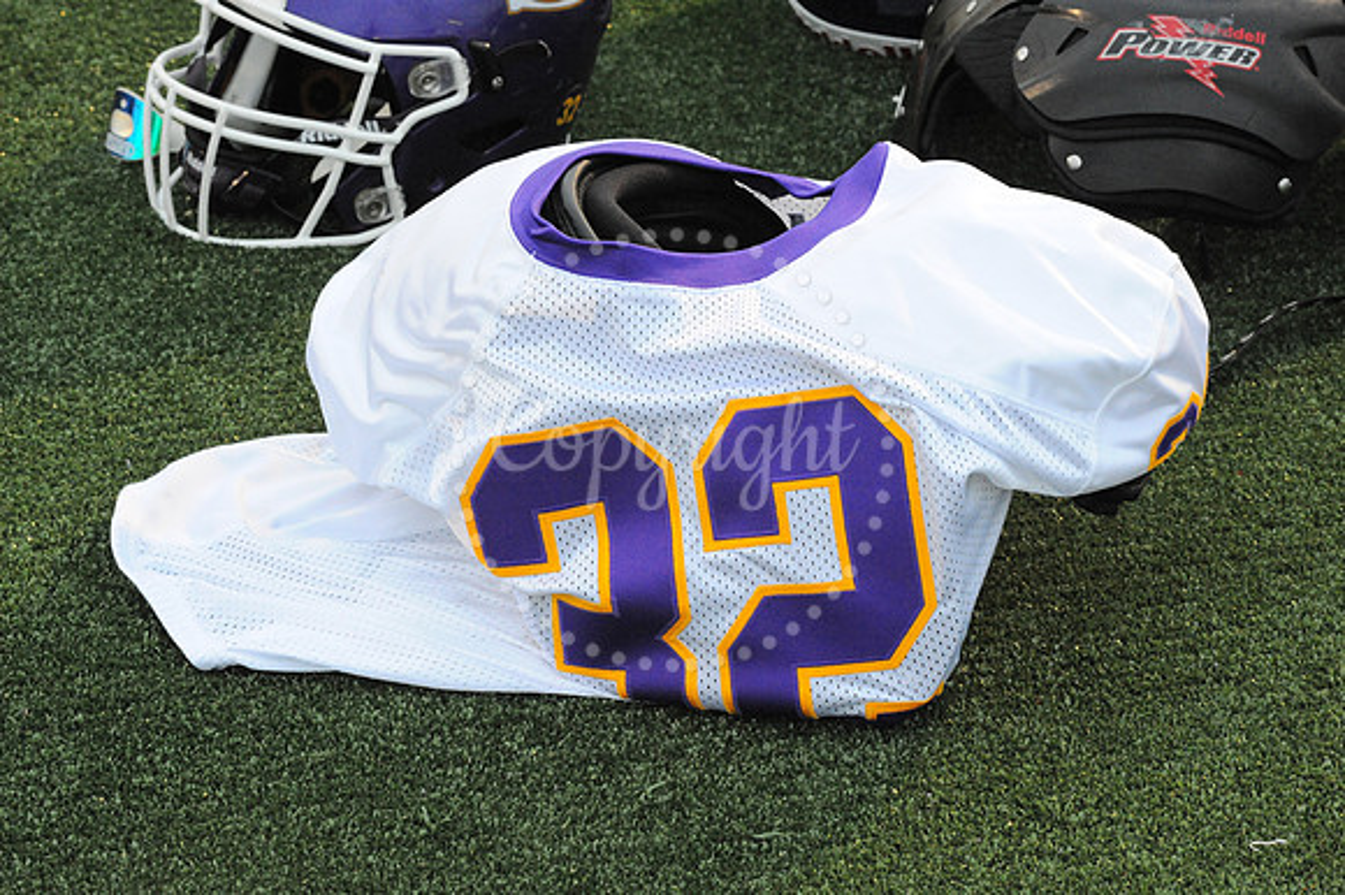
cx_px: 672
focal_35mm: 120
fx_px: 4481
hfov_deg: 17.1
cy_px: 448
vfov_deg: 11.4
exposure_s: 1/160
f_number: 11
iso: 6400
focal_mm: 120
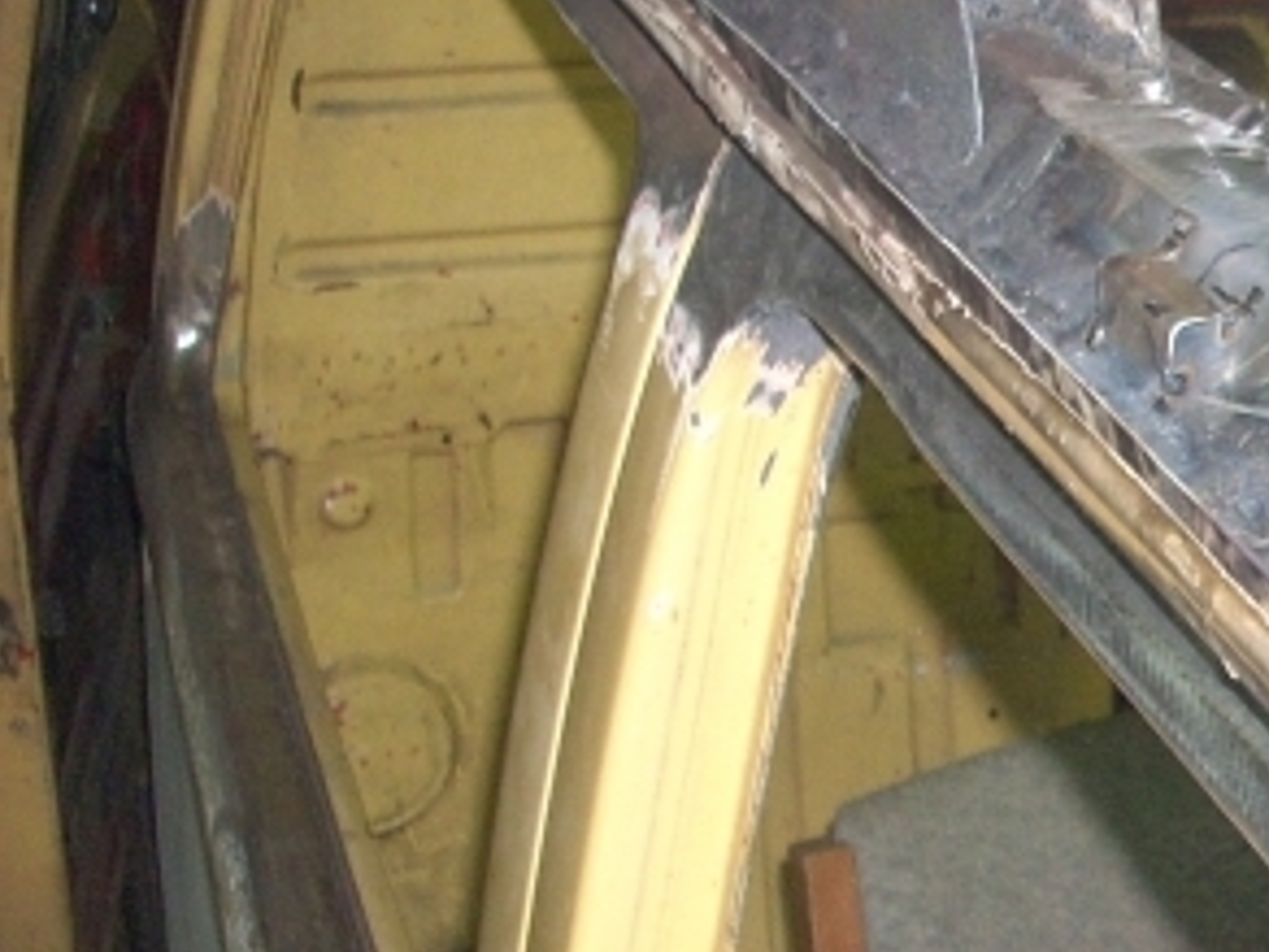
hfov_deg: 19.2
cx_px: 1599
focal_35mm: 95
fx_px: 3483
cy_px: 519
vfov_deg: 15.6
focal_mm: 6.2
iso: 200
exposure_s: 1/60
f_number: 2.8
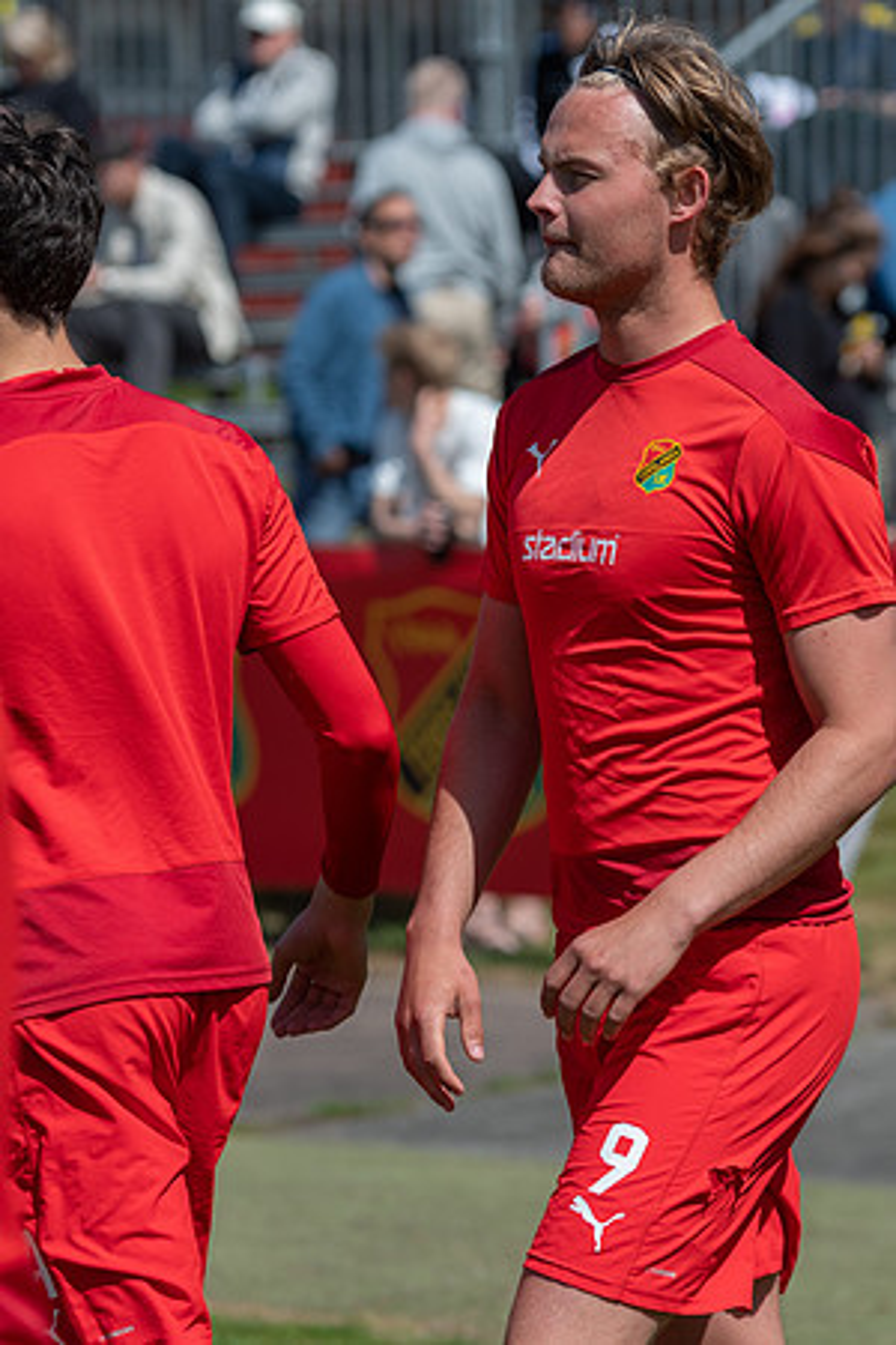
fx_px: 6831
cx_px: 448
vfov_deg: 11.2
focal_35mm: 183
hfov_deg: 7.5
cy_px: 672
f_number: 4
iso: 200
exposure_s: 1/1600
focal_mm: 122
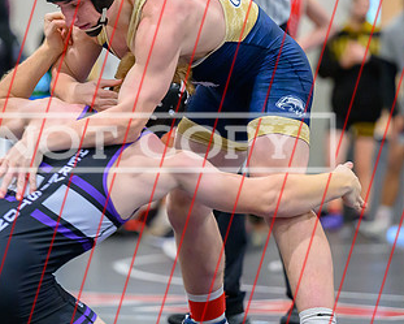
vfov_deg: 5.2
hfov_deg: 6.5
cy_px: 147
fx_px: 3552
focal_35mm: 297
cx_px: 116
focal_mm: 145
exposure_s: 1/640
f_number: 2.8
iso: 6400
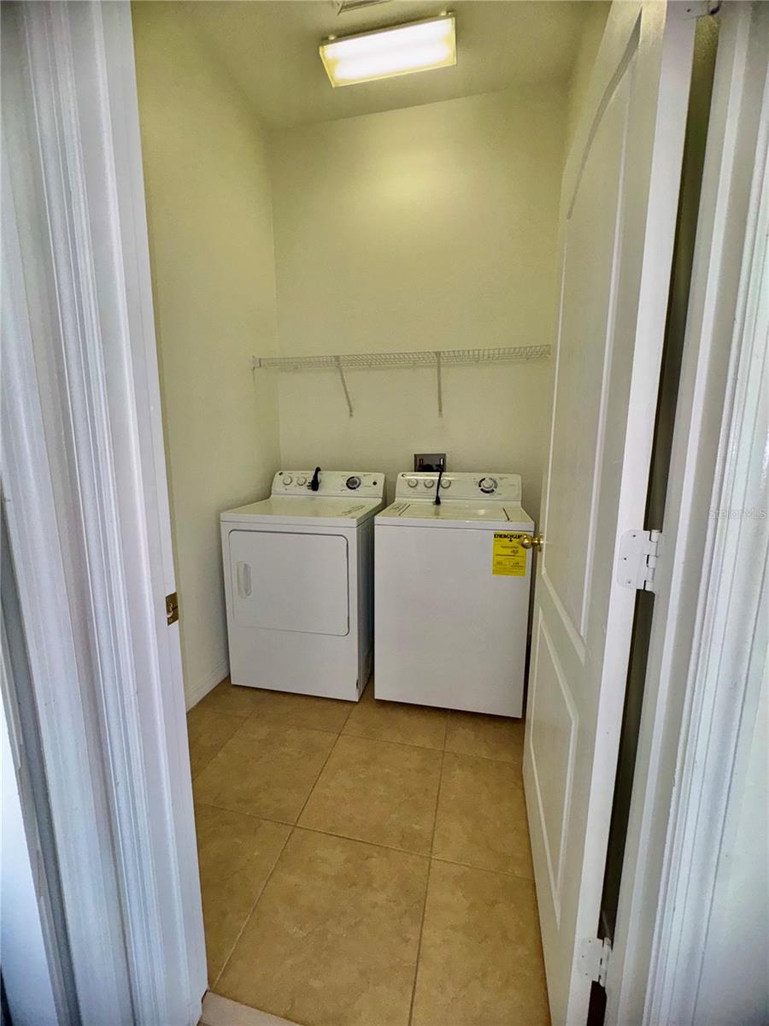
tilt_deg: -8.7
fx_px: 415
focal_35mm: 14
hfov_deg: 85.7
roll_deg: +0.6
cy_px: 513
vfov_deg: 102.1
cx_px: 384
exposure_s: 1/120
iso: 160
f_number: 2.2
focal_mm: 2.22
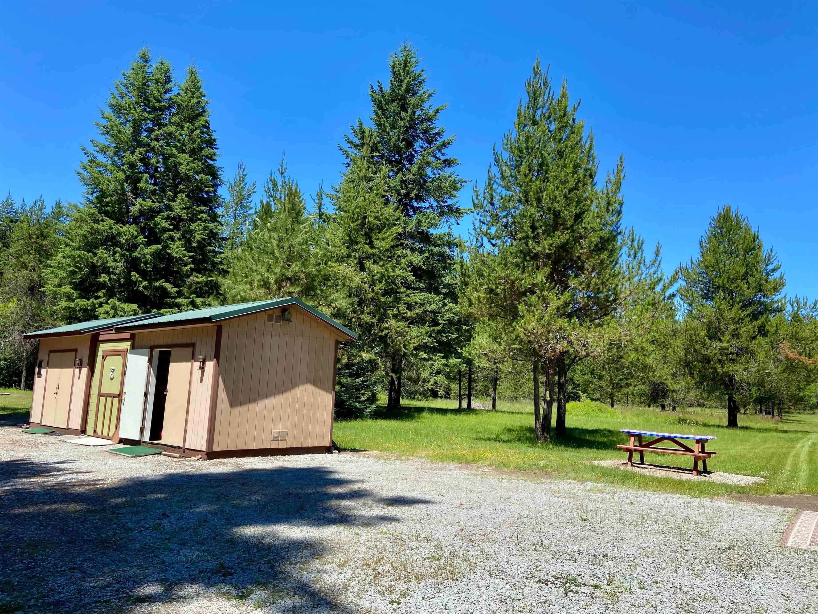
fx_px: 614
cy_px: 307
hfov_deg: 67.3
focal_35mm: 26
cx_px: 409
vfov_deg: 53.1
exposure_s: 1/1653
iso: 32
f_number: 1.8
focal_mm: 4.3
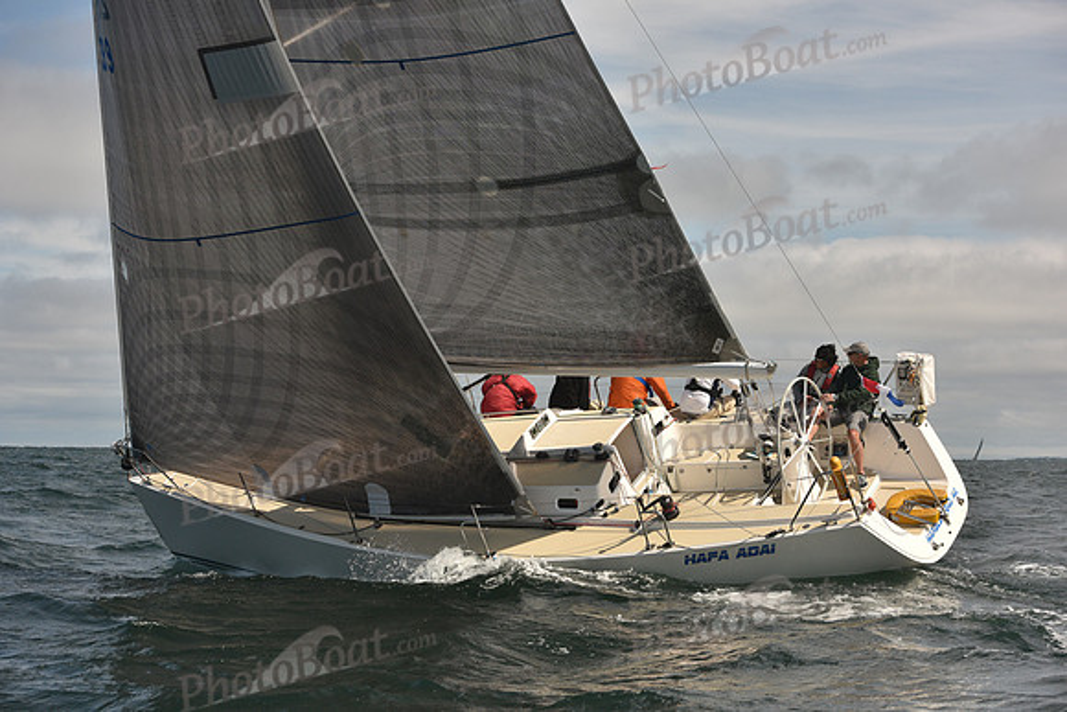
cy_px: 356
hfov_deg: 28.8
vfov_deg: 19.5
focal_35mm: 70
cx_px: 534
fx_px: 2075
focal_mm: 70
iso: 320
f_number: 6.3
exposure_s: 1/1000
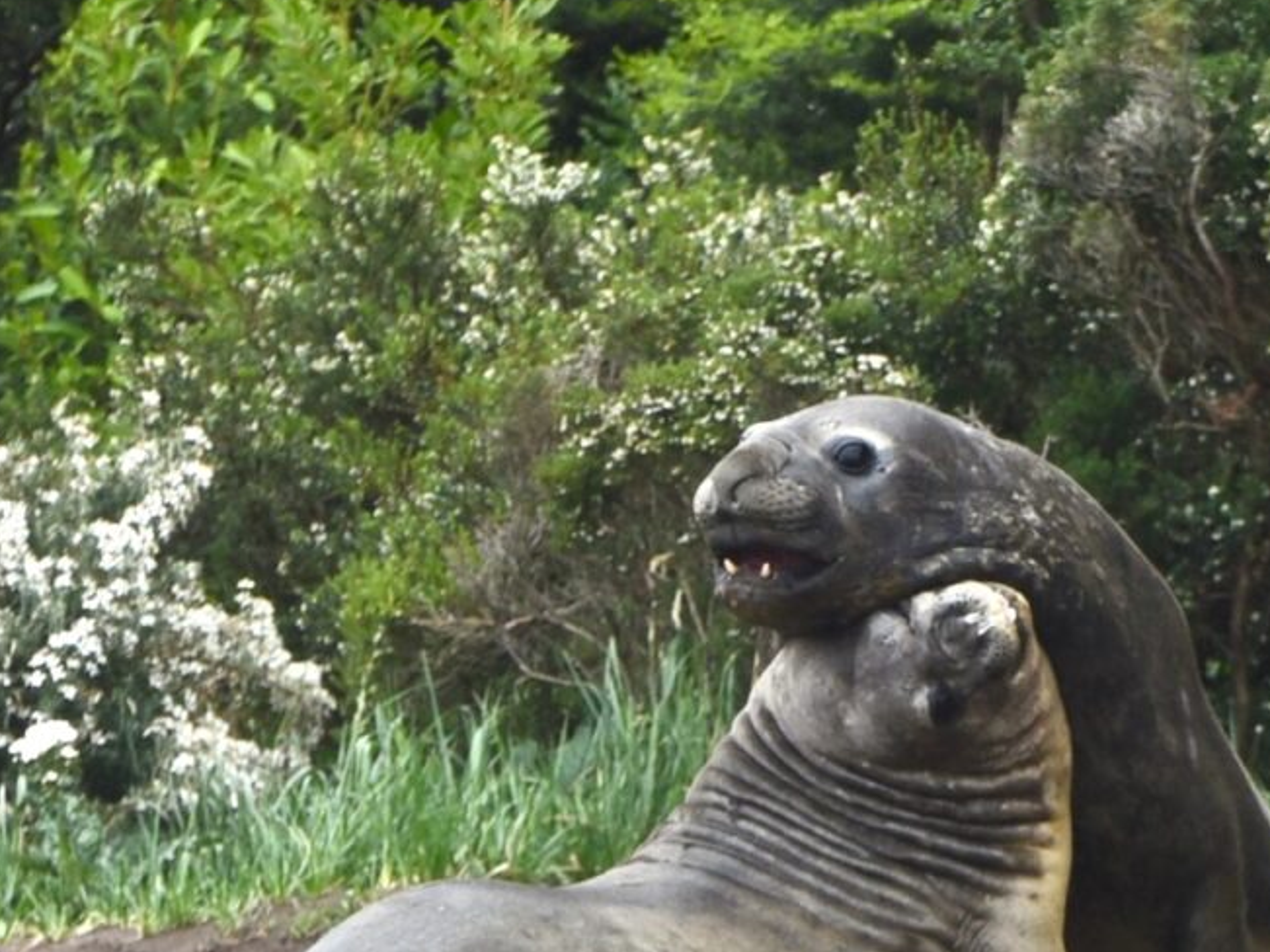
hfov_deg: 3.3
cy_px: 606
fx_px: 22192
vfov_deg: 2.5
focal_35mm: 605
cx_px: 925
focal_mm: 400
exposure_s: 1/640
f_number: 8
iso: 320
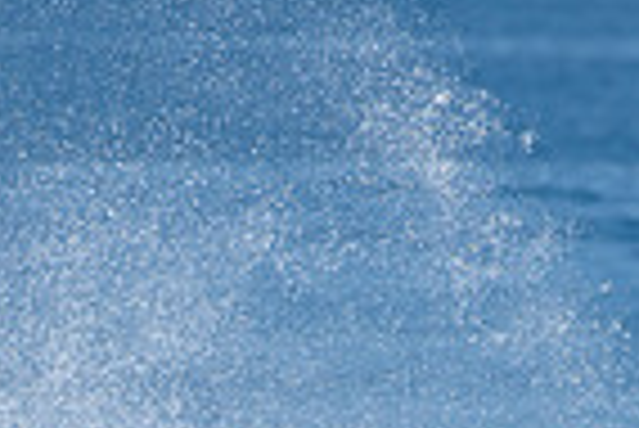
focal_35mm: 2043
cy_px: 719
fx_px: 36300
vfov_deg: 0.7
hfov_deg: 1.0
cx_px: 351
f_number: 5.6
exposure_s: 1/2000
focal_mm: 500
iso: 280
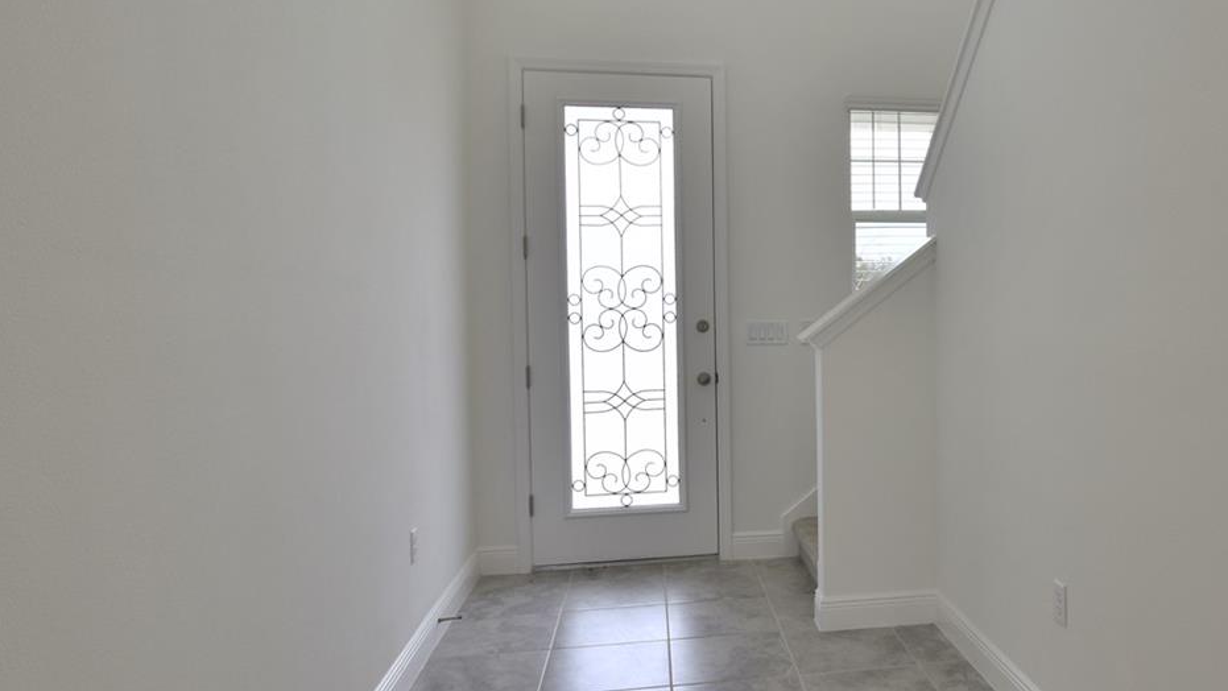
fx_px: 879
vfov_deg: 42.9
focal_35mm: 27
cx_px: 831
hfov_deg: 67.7
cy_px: 340
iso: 110
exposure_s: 1/15
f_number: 10
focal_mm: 10
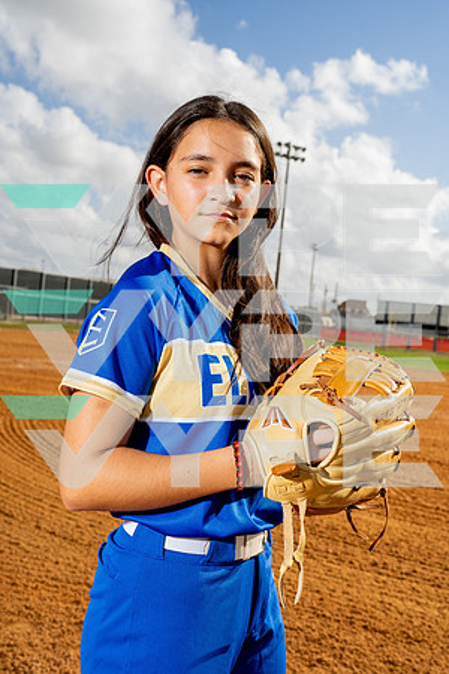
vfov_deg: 47.4
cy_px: 337
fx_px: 767
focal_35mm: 41
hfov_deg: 32.6
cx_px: 224
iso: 100
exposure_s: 1/250
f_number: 8
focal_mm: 41
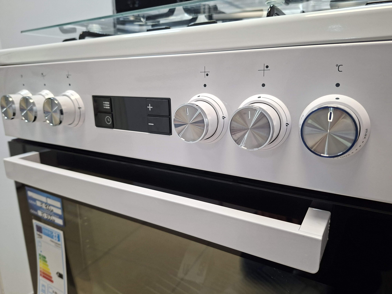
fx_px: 260
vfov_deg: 58.9
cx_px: 196
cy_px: 147
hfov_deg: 73.9
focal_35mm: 23
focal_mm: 5.54
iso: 200
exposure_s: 1/50
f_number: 1.8
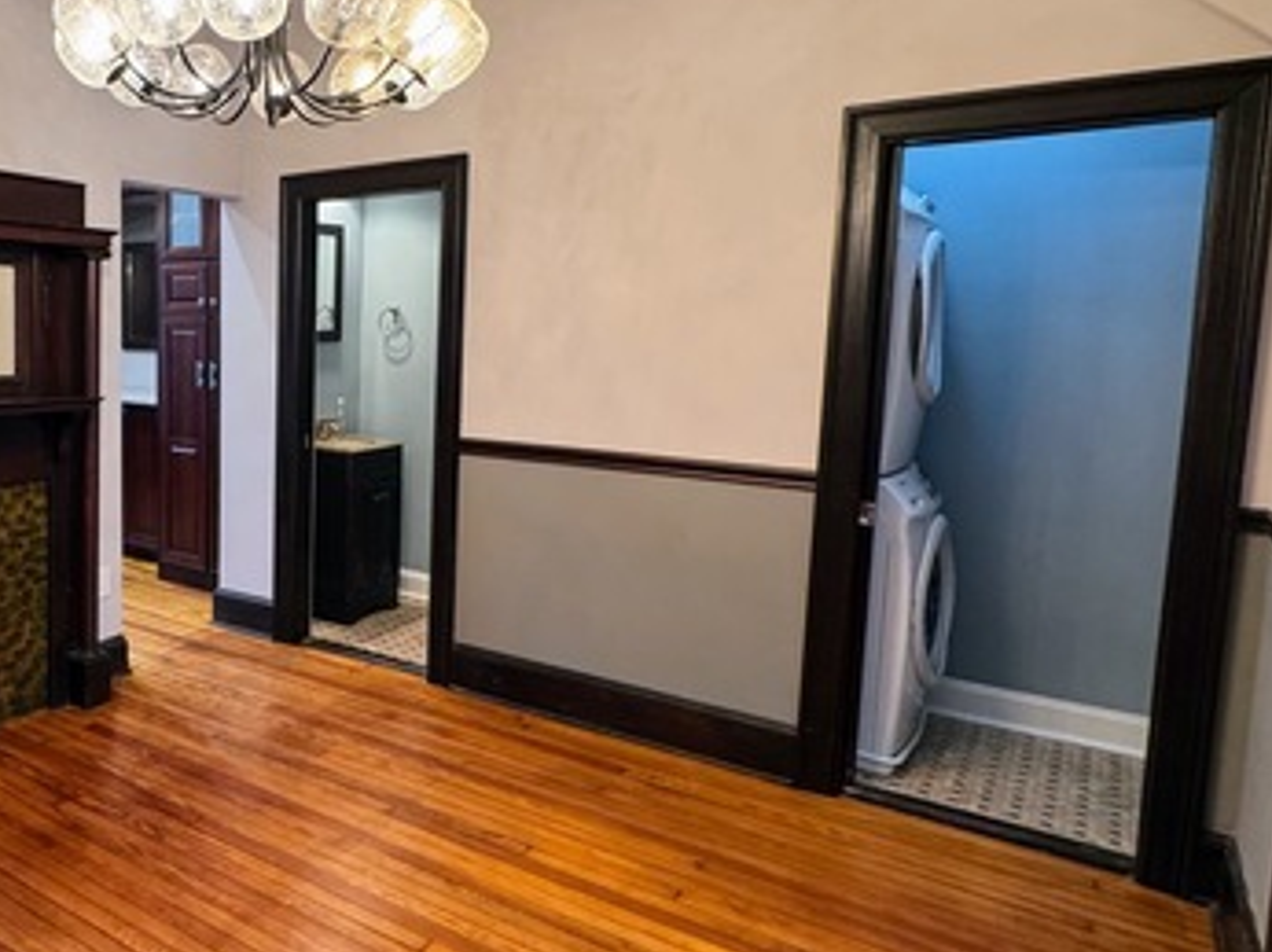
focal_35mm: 27
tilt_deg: -4.4
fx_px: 991
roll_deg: -1.0
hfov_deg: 59.2
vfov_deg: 51.2
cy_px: 423
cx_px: 219
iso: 320
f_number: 2.2
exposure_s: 1/60
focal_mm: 2.22
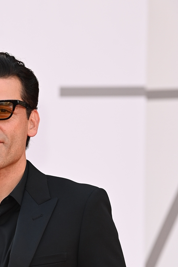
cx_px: -16
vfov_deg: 4.6
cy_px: 287
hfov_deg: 3.1
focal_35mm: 445
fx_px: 3302
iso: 320
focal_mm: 200
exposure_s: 1/250
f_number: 5.6
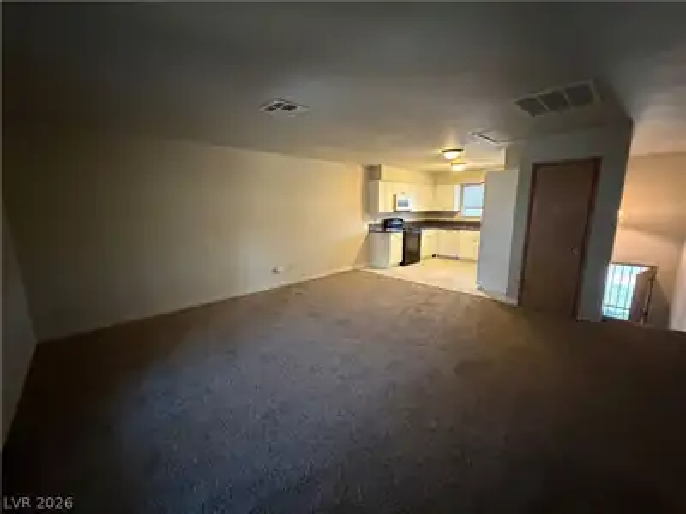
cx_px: 343
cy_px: 257
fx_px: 277
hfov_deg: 102.1
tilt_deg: -10.9
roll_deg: +1.4
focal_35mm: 14
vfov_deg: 85.7
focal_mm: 2.22
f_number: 2.2
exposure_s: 1/40
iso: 1250
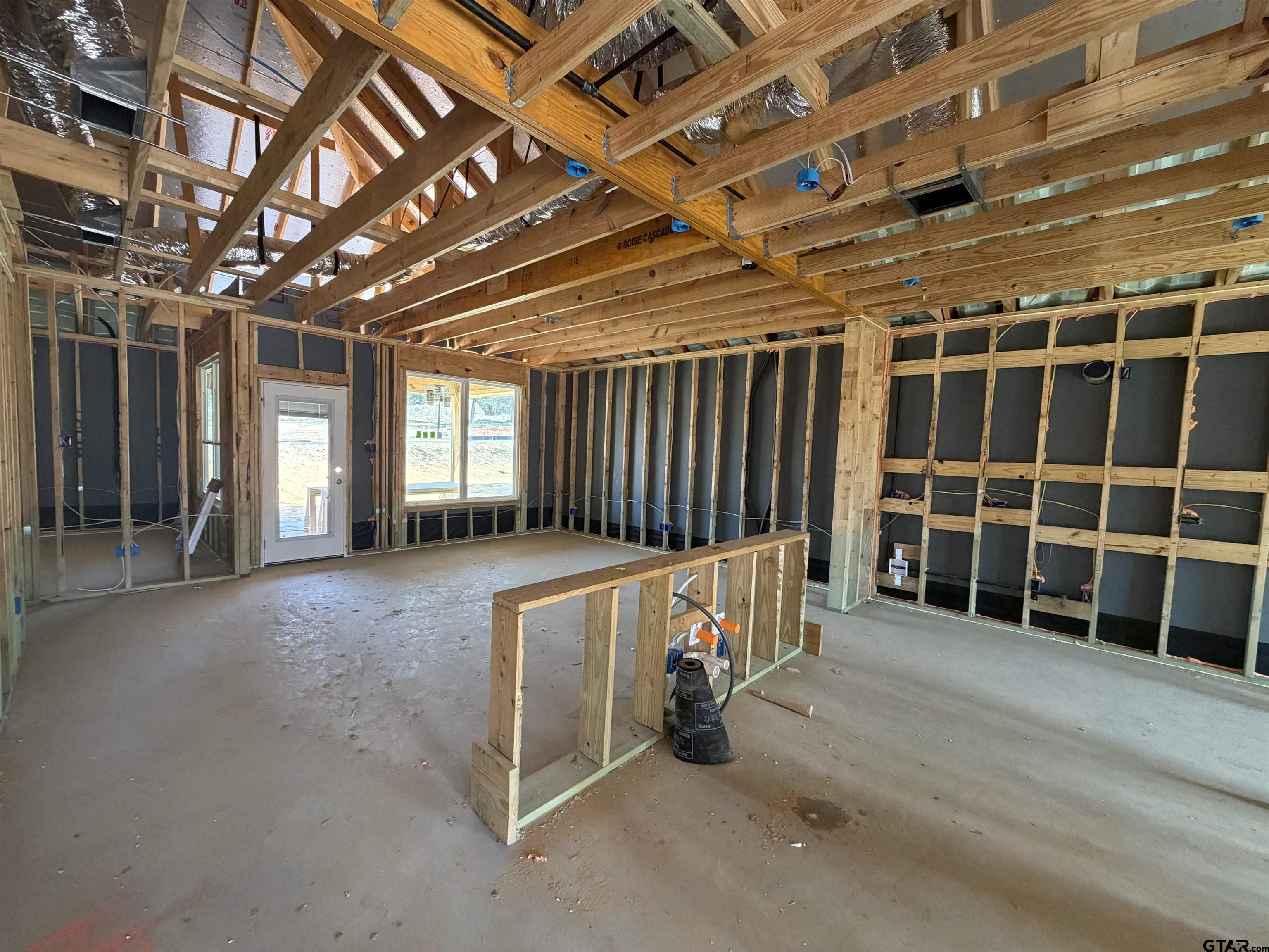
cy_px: 476
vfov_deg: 85.7
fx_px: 513
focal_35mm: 14
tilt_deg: -3.6
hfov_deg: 102.1
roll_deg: -2.1
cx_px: 634
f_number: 2.2
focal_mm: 2.22
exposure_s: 1/98
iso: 320
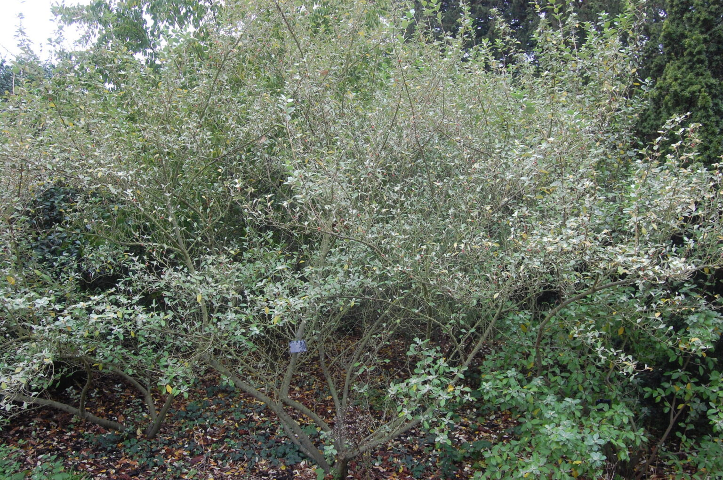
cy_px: 240
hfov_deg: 53.2
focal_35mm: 36
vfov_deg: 36.8
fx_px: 722
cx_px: 362
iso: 400
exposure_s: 1/30
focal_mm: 24
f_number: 7.1
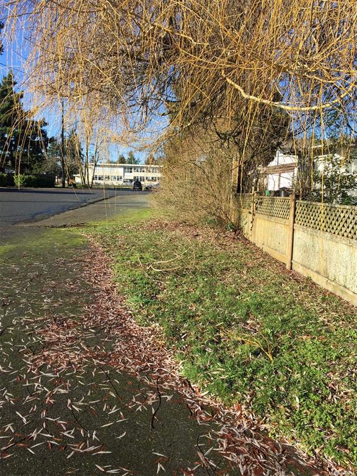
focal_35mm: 29
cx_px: 178
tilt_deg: -4.5
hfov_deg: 48.2
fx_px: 399
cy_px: 238
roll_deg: -0.8
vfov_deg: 61.7
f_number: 2.2
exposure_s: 1/920
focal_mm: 4.15
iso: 32
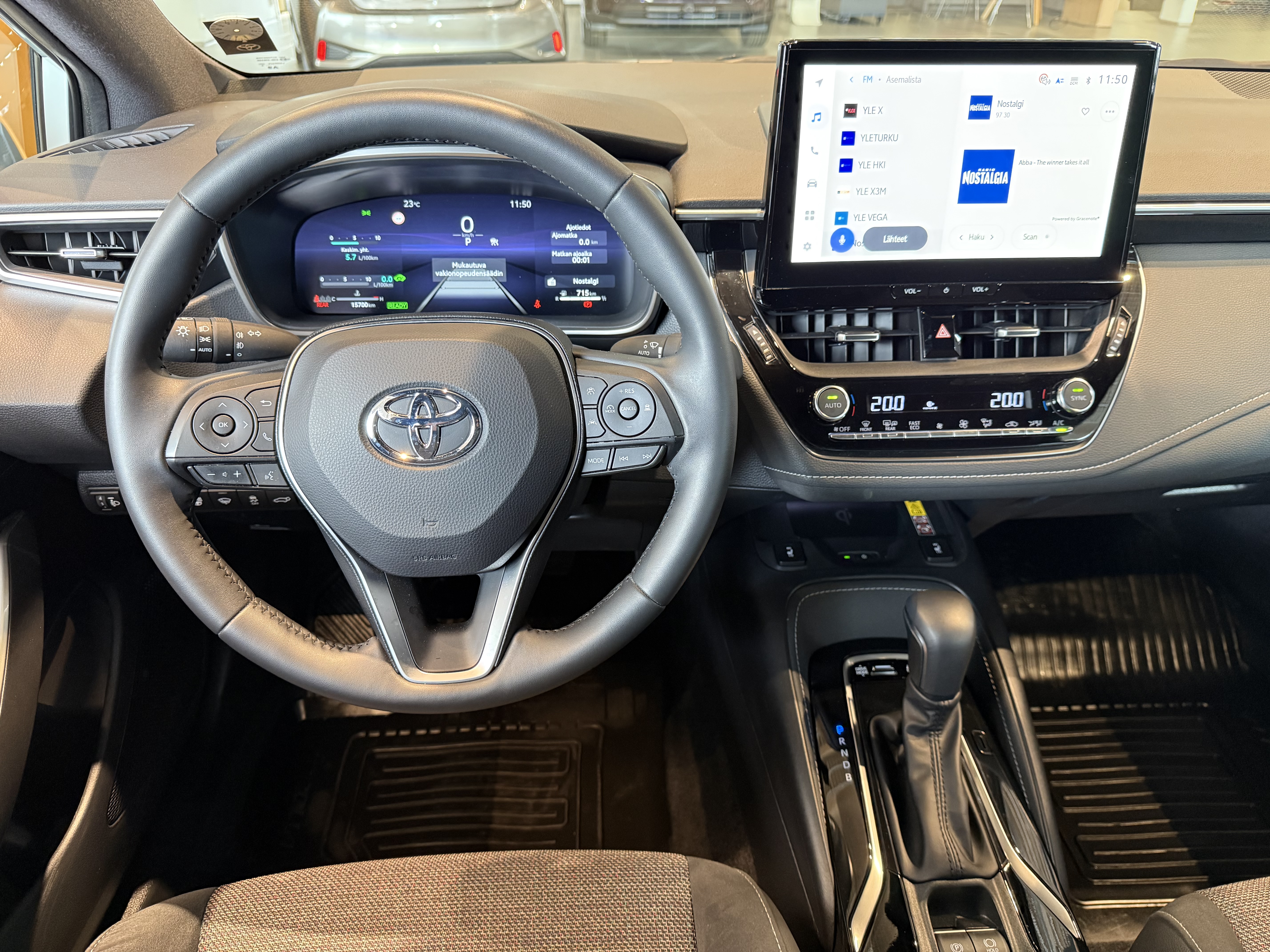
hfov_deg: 71.6
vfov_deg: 56.8
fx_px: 881
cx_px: 635
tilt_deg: -31.7
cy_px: 476
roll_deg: -0.9
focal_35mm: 24
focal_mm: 6.76
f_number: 1.78
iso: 400
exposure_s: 1/50
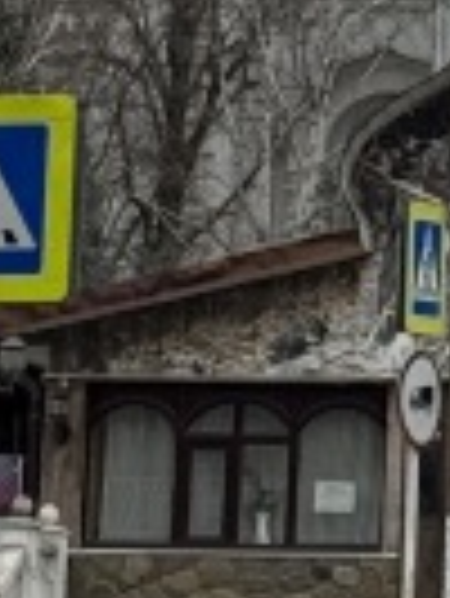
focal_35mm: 369
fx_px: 6386
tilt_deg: +13.6
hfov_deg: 4.0
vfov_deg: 5.3
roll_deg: +1.4
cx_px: 1004
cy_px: -459
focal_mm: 6.76
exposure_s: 1/3425
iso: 64
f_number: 1.78
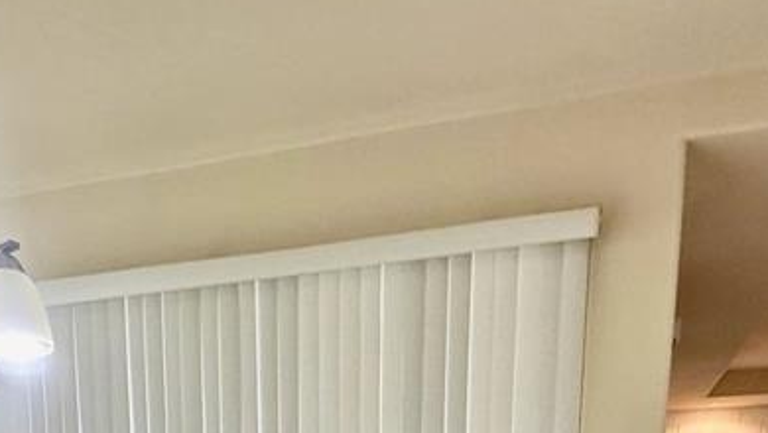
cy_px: 732
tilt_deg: -11.6
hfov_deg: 50.2
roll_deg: +0.2
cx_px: 319
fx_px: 815
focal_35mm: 40
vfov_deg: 21.8
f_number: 2.2
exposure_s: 1/120
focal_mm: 2.22
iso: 160
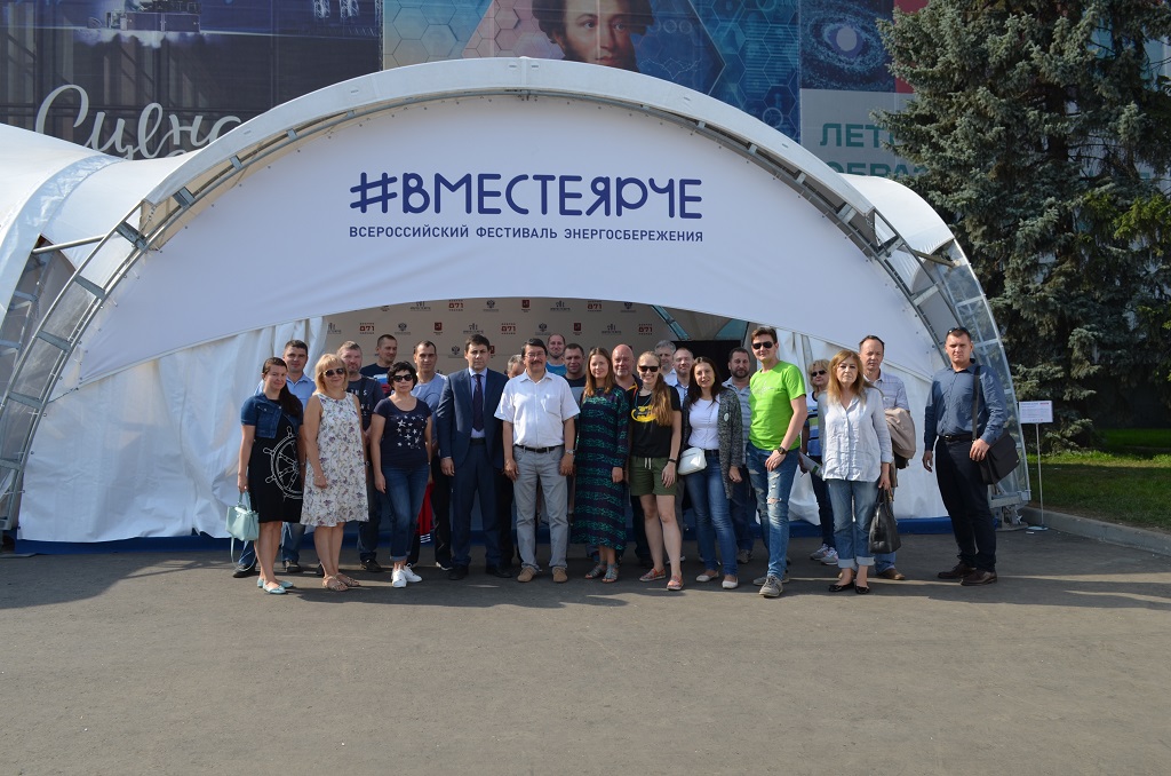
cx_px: 586
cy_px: 388
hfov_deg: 62.0
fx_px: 974
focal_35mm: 30
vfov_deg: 43.4
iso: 125
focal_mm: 20
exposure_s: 1/250
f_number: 8
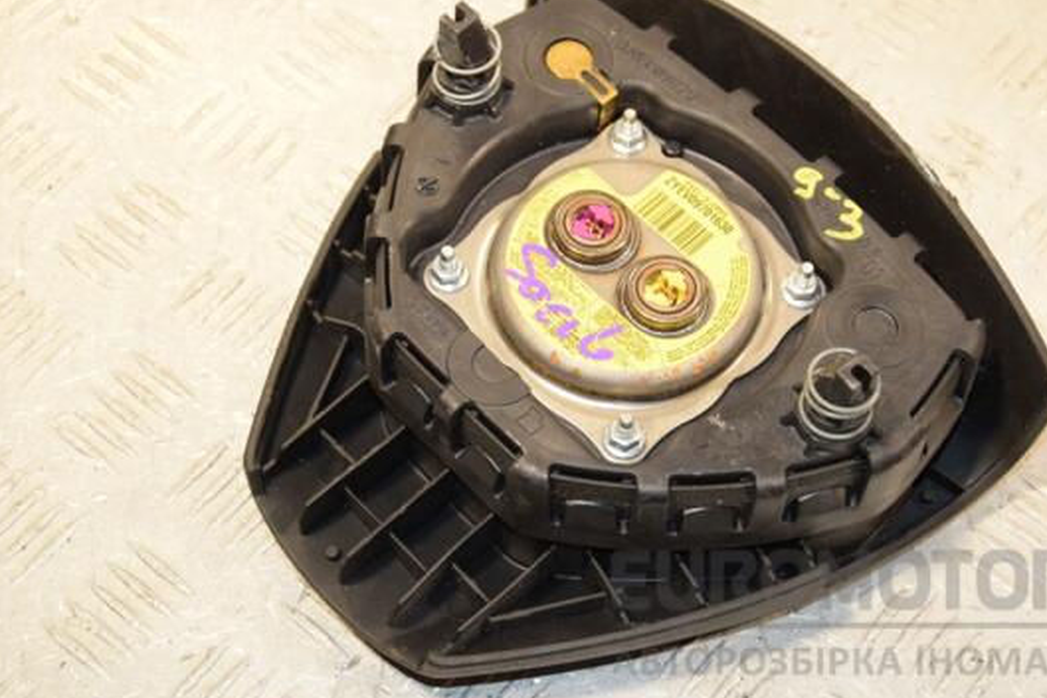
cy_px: 316
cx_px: 574
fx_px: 2227
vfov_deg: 17.8
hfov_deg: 26.4
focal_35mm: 77
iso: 800
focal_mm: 45
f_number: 5.6
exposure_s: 1/200
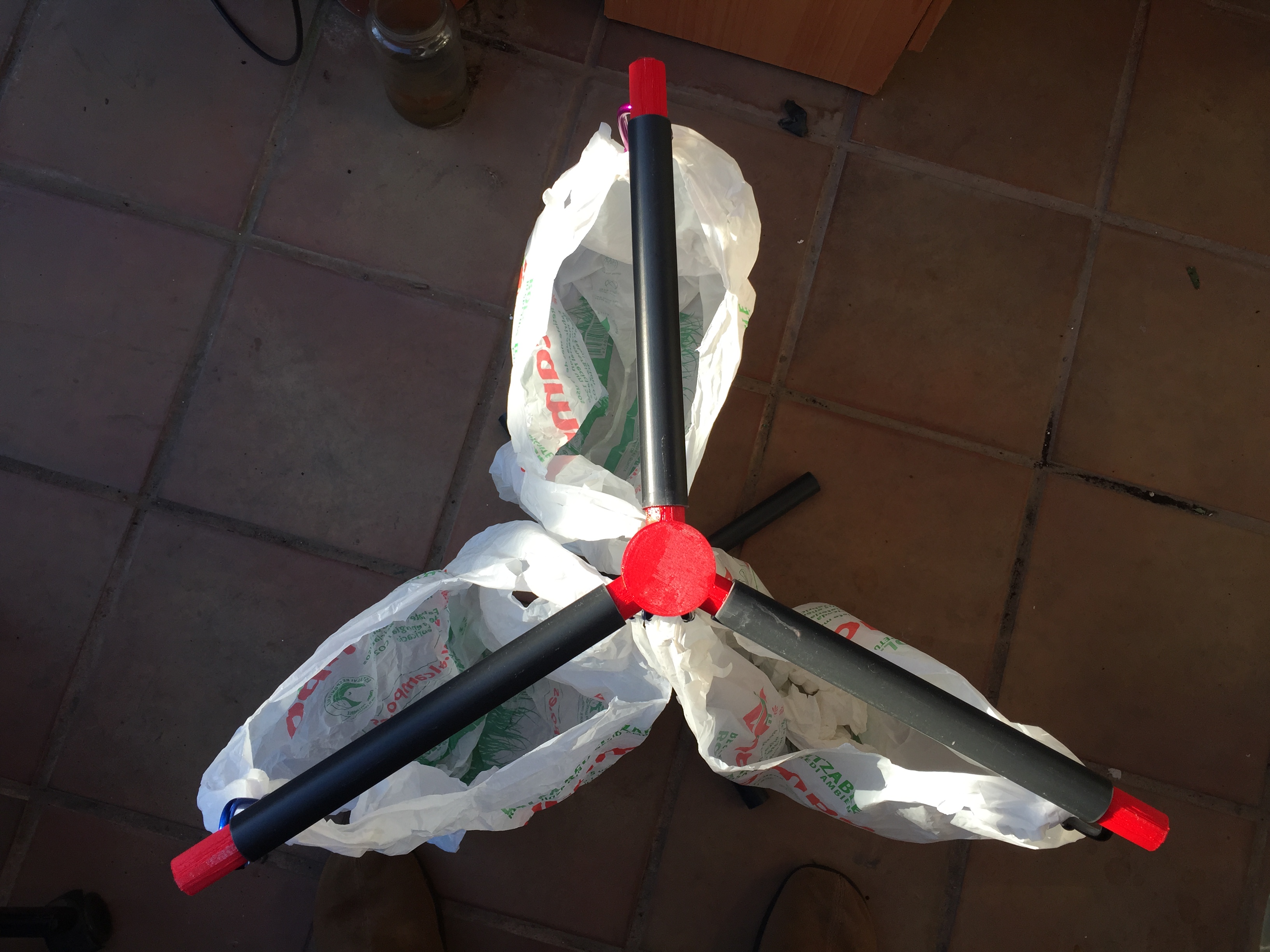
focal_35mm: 29
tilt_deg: -80.2
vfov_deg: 48.2
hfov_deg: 61.7
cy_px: 476
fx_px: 1064
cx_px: 635
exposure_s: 1/314
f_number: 2.2
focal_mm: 4.15
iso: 32
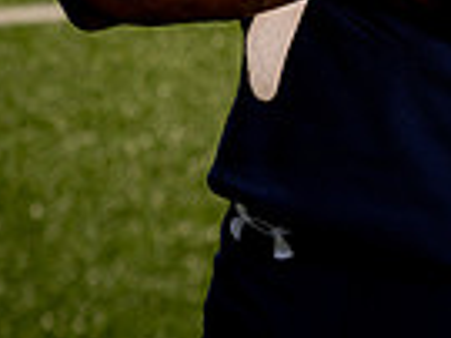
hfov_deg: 10.9
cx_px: 421
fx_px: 2343
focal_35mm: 180
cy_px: -408
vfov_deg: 7.8
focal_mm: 56
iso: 100
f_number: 4.5
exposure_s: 1/800
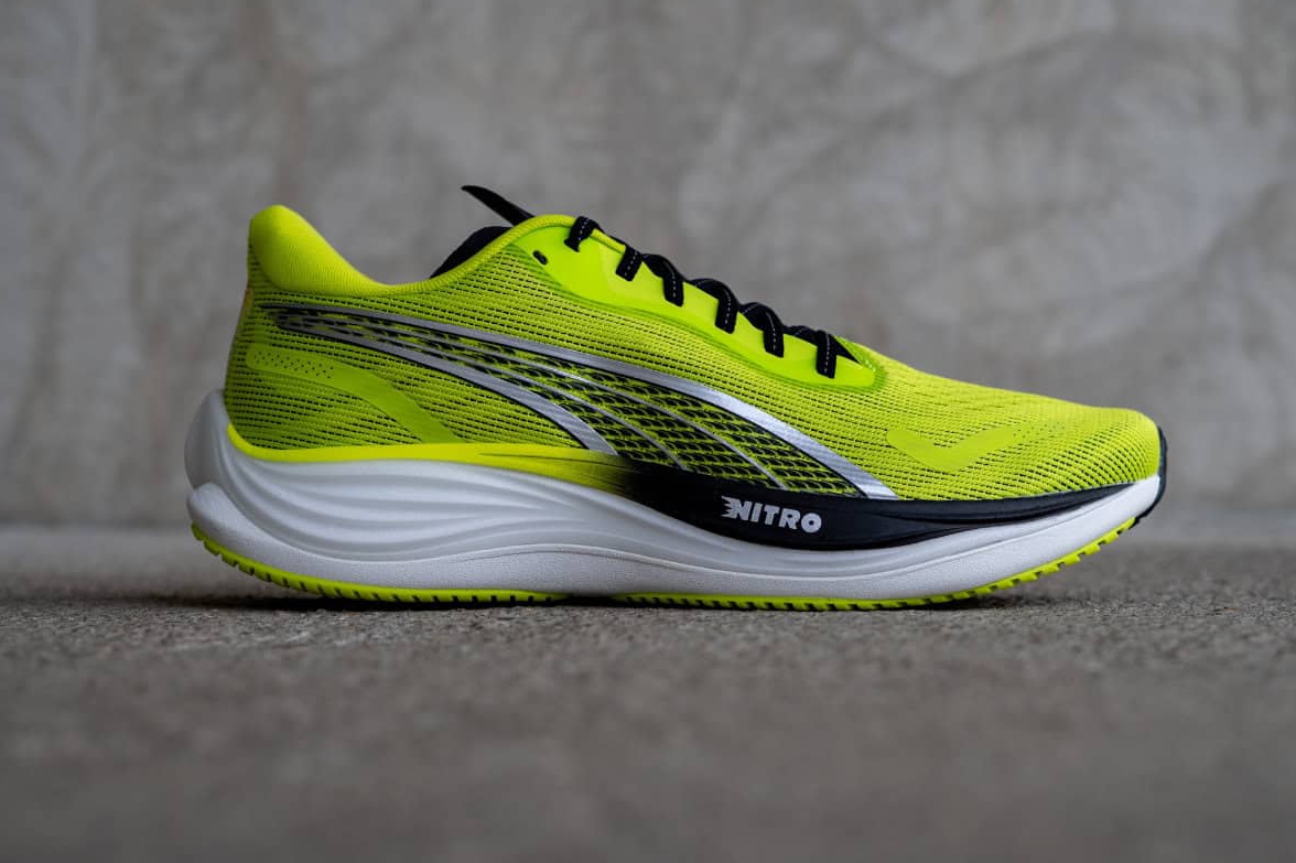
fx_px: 1835
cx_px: 651
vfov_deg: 26.5
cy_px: 430
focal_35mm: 51
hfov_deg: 38.9
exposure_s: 1/160
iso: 100
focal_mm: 50
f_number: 4
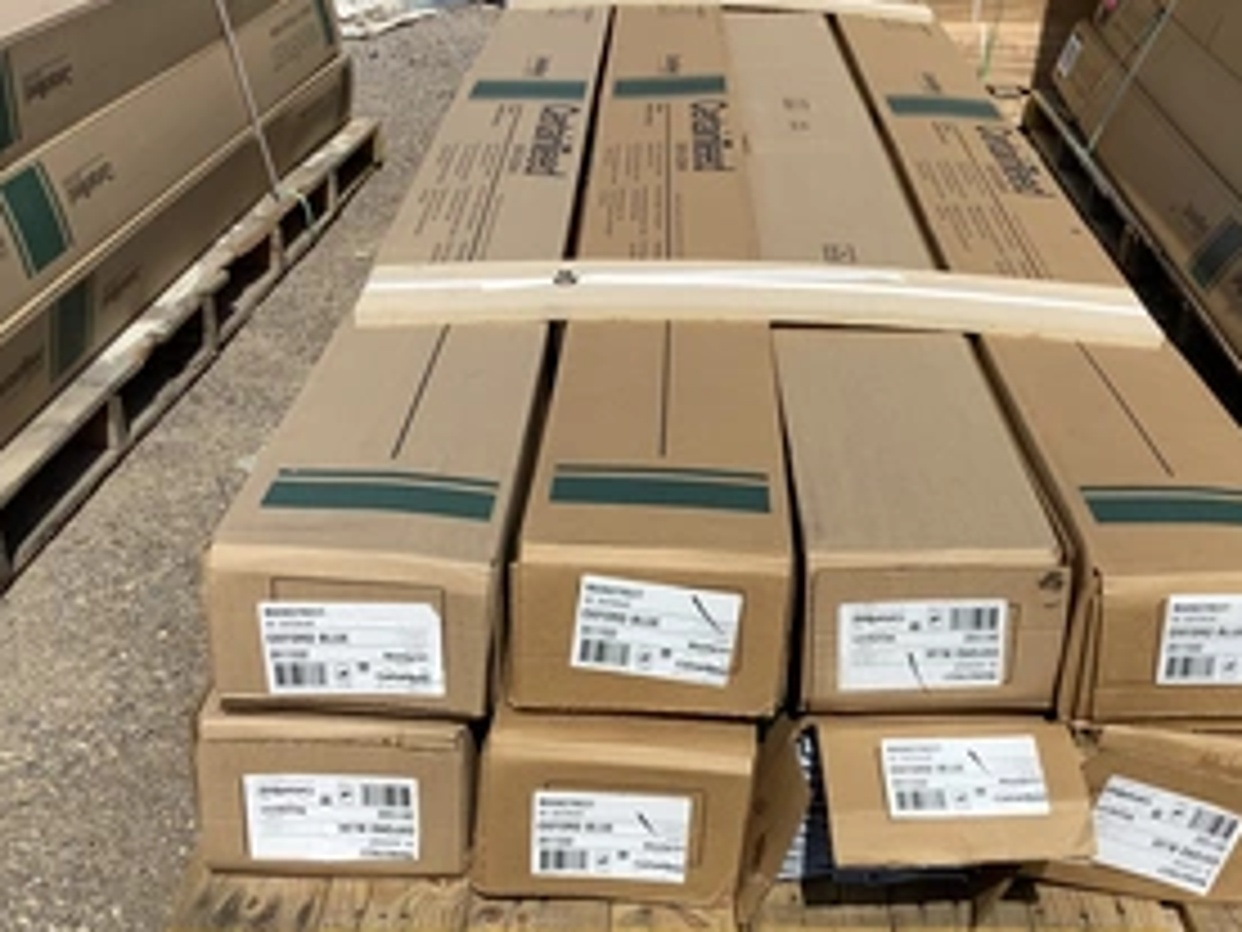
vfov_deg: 32.1
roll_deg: -3.1
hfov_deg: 41.8
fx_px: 1615
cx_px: 774
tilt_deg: -29.4
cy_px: 576
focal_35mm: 45
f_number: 2.4
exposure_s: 1/2632
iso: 25
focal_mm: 3.3
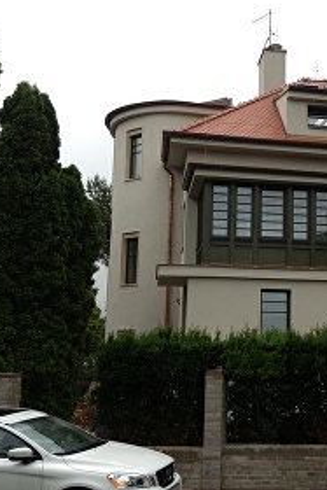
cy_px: 252
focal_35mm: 52
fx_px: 708
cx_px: 296
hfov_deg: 25.2
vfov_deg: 38.2
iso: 50
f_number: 2.4
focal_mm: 4.28
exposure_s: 1/321
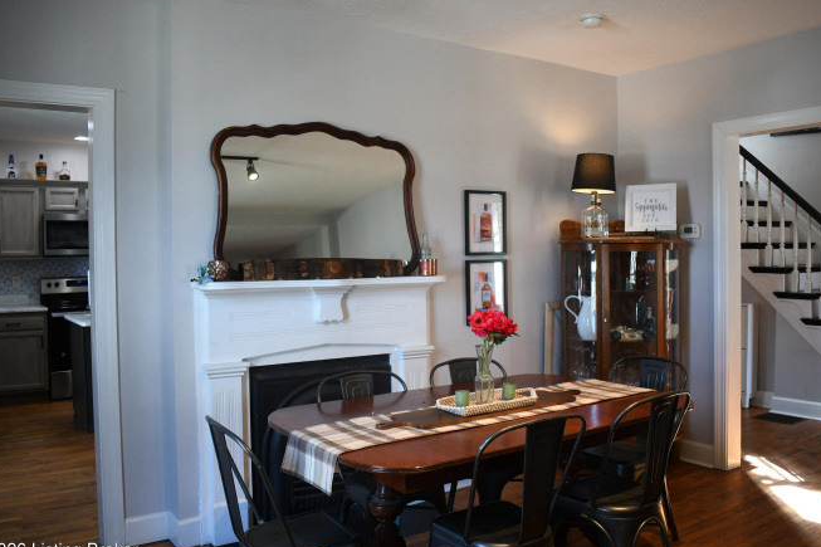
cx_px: 444
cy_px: 264
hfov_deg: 60.2
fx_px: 707
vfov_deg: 42.3
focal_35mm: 31
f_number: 3.5
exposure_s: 1/160
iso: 1000
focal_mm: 18
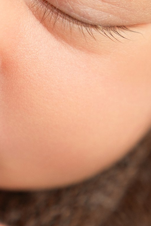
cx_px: -94
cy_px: 10
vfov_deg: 11.1
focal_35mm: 184
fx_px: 1157
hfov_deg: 7.3
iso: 100
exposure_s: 1/200
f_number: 2.5
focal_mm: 35
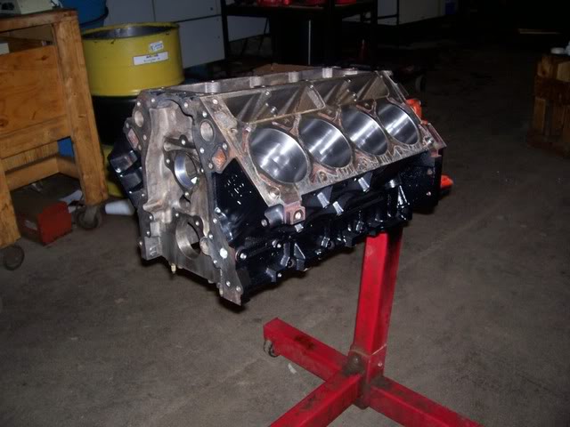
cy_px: 214
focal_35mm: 34
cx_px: 285
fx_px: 560
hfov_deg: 54.0
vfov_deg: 41.8
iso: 80
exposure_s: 1/64
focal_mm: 5.6
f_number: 2.7
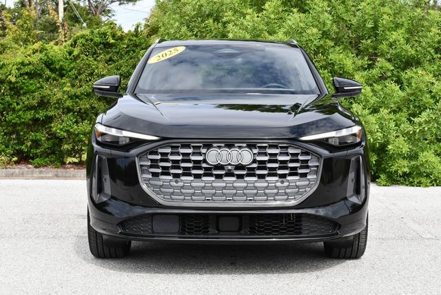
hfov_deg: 28.8
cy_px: 148
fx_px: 858
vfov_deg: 19.5
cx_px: 220
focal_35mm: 70
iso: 200
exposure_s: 1/250
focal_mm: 35
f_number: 8
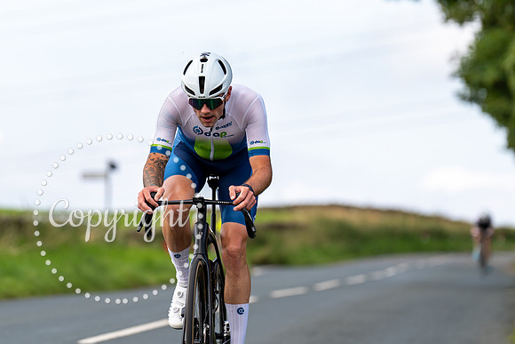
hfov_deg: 8.3
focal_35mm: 249
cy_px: 103
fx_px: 3557
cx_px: 199
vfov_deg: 5.5
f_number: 3.5
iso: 100
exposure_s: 1/800
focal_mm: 175
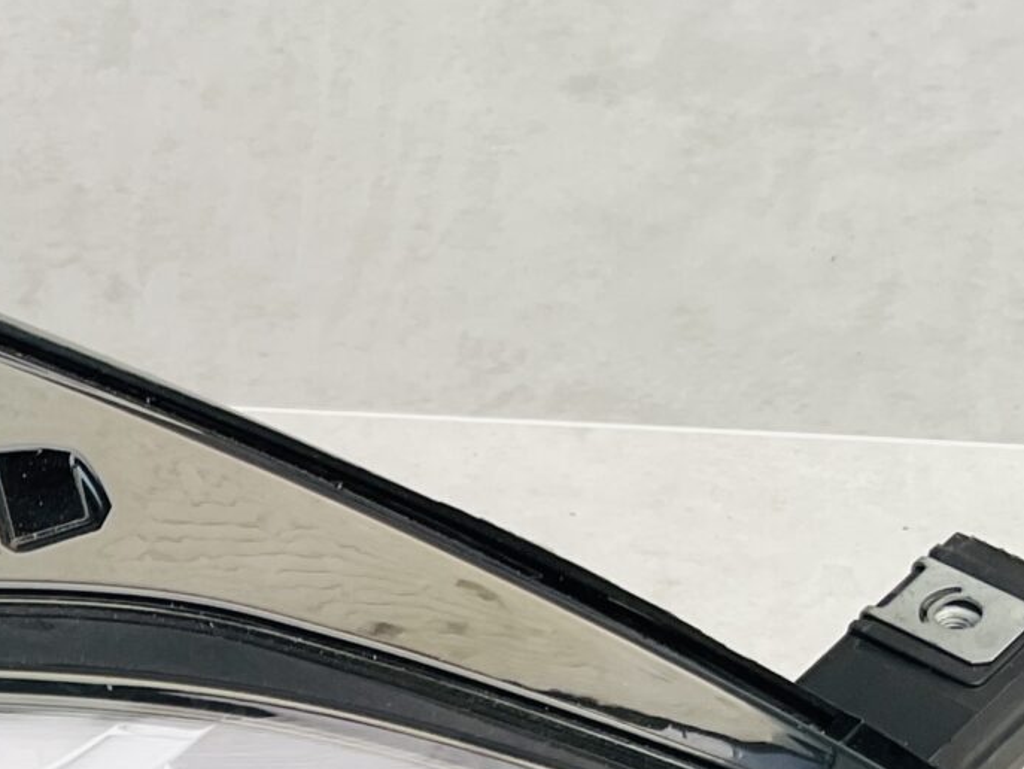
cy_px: 1115
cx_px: -373
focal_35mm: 108
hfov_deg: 17.0
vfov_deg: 13.1
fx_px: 3196
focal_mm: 3
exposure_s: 1/194
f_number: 1.8
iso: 16
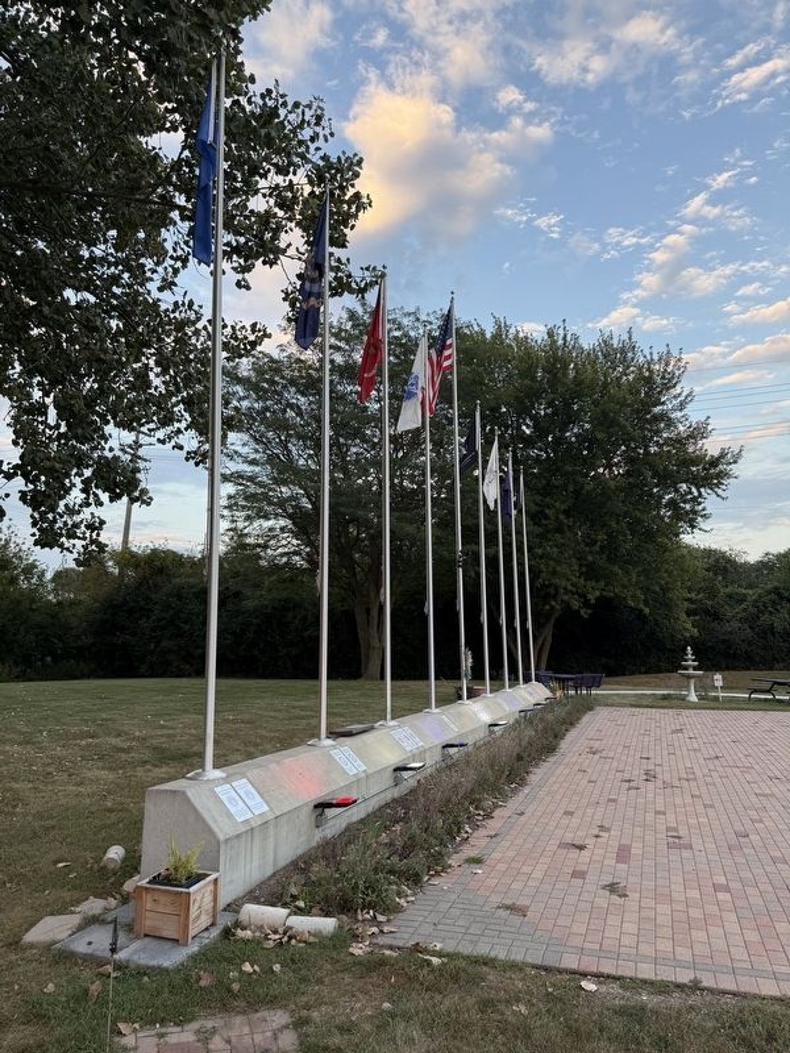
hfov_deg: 56.8
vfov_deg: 71.6
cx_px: 395
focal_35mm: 24
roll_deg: +0.5
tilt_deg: +10.1
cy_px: 526
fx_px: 730
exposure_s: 1/247
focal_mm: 6.76
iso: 64
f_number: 1.78
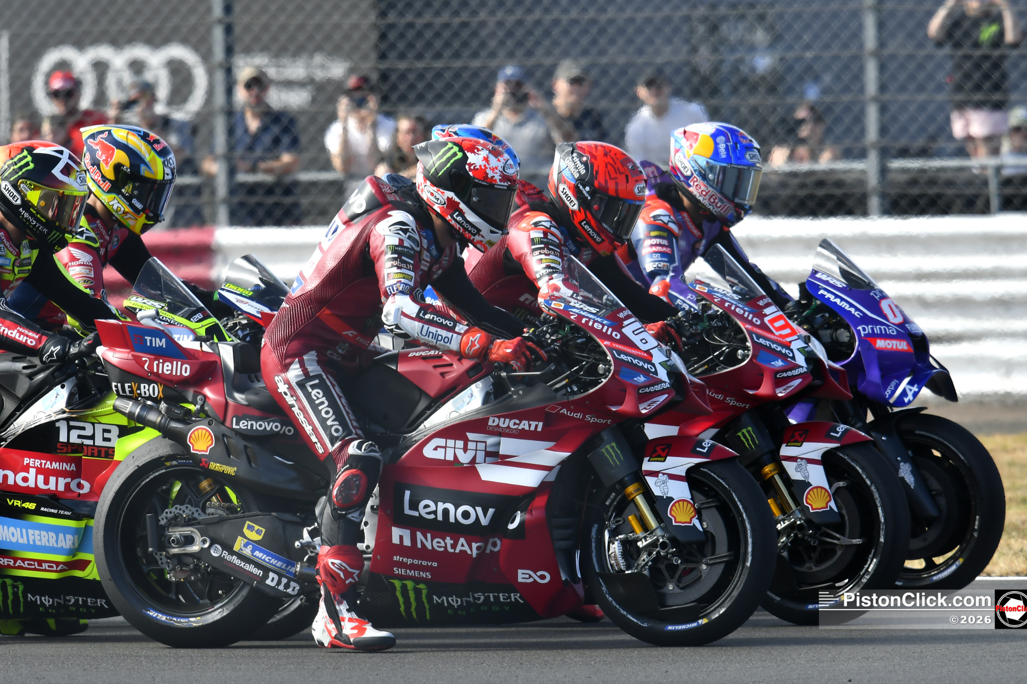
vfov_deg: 2.9
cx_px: 487
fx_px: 13661
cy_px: 330
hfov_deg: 4.3
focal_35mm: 479
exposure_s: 1/800
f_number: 5.6
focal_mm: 300
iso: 160
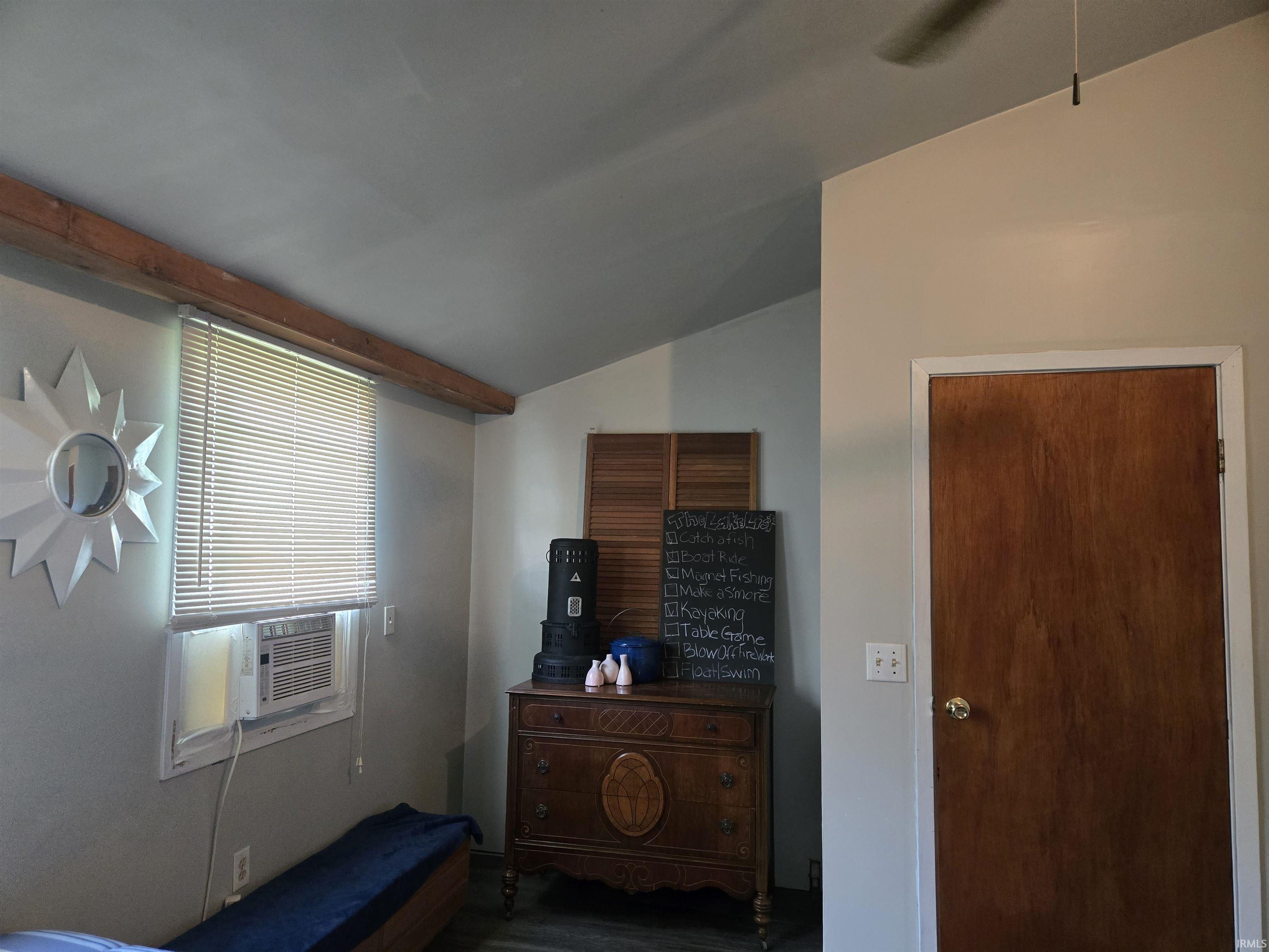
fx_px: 843
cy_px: 476
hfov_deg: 73.9
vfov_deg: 58.9
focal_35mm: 23
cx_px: 634
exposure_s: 1/60
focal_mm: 5.4
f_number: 1.8
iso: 640
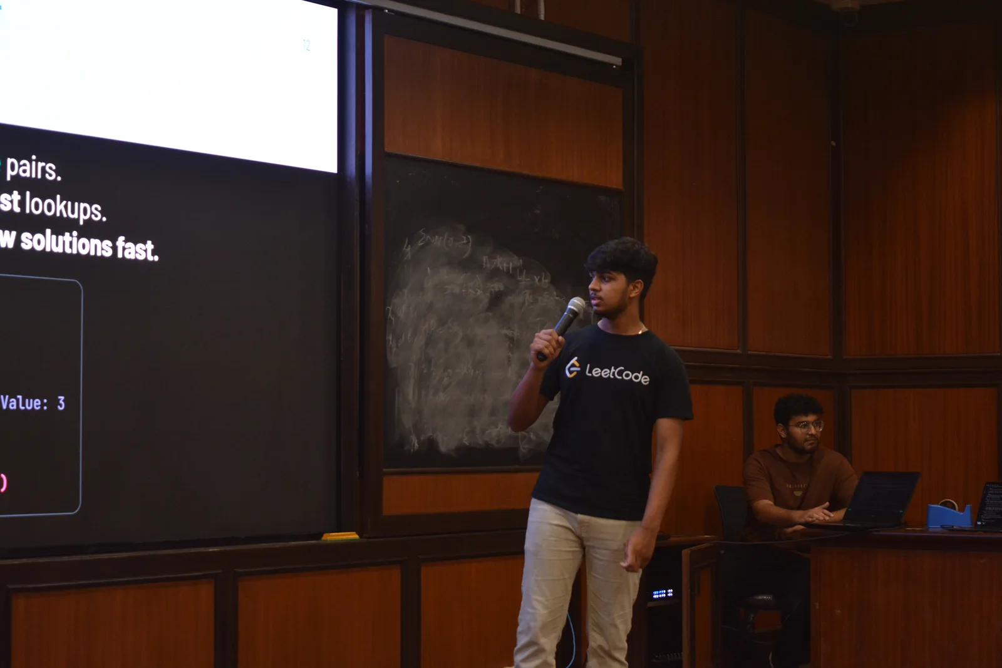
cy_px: 334
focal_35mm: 82
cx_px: 501
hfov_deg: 24.6
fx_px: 2296
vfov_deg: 16.6
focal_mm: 55
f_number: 5.6
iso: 1250
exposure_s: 1/60
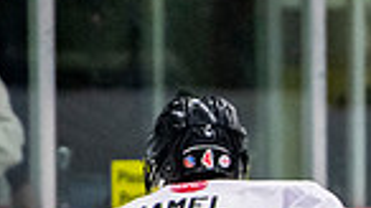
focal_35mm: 1317
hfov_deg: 1.6
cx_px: 839
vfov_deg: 0.9
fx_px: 12951
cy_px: 418
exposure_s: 1/640
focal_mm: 200
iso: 3200
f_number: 3.2
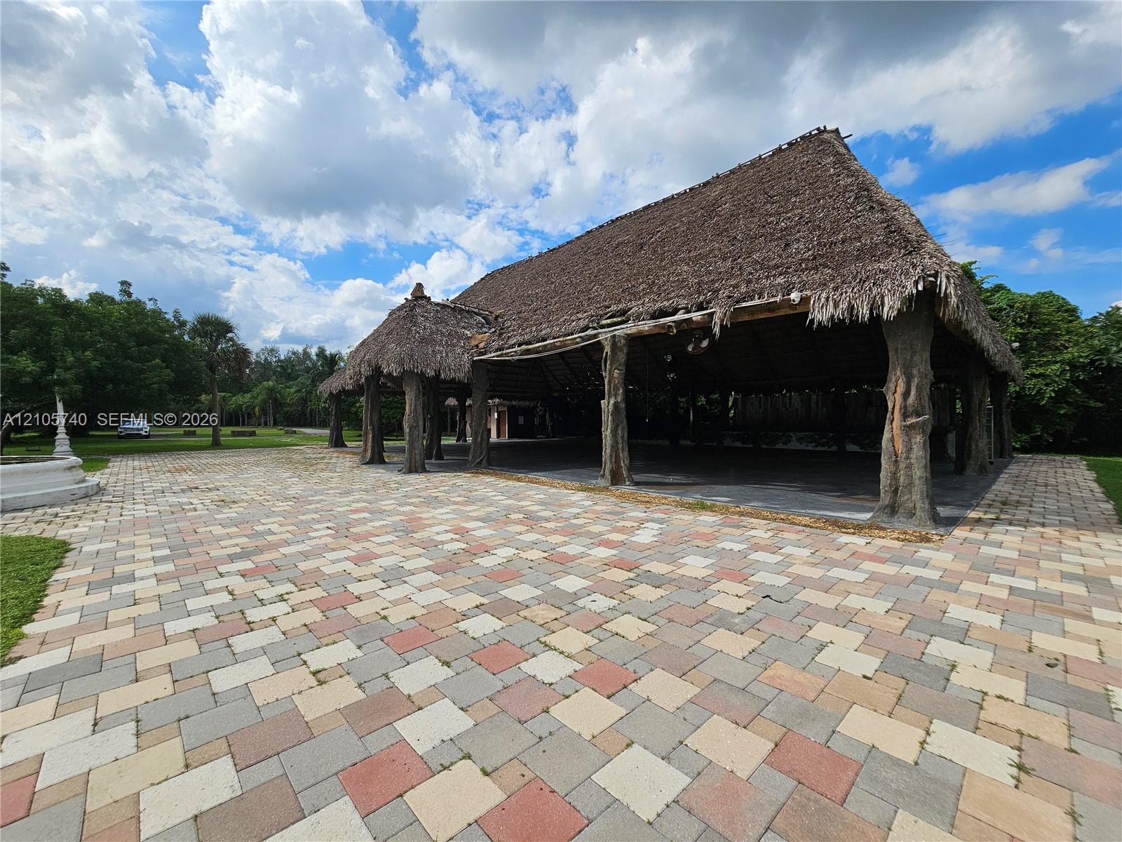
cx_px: 561
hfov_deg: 106.2
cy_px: 421
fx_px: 421
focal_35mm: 13
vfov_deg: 89.9
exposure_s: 1/3768
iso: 50
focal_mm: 2.2
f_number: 2.2
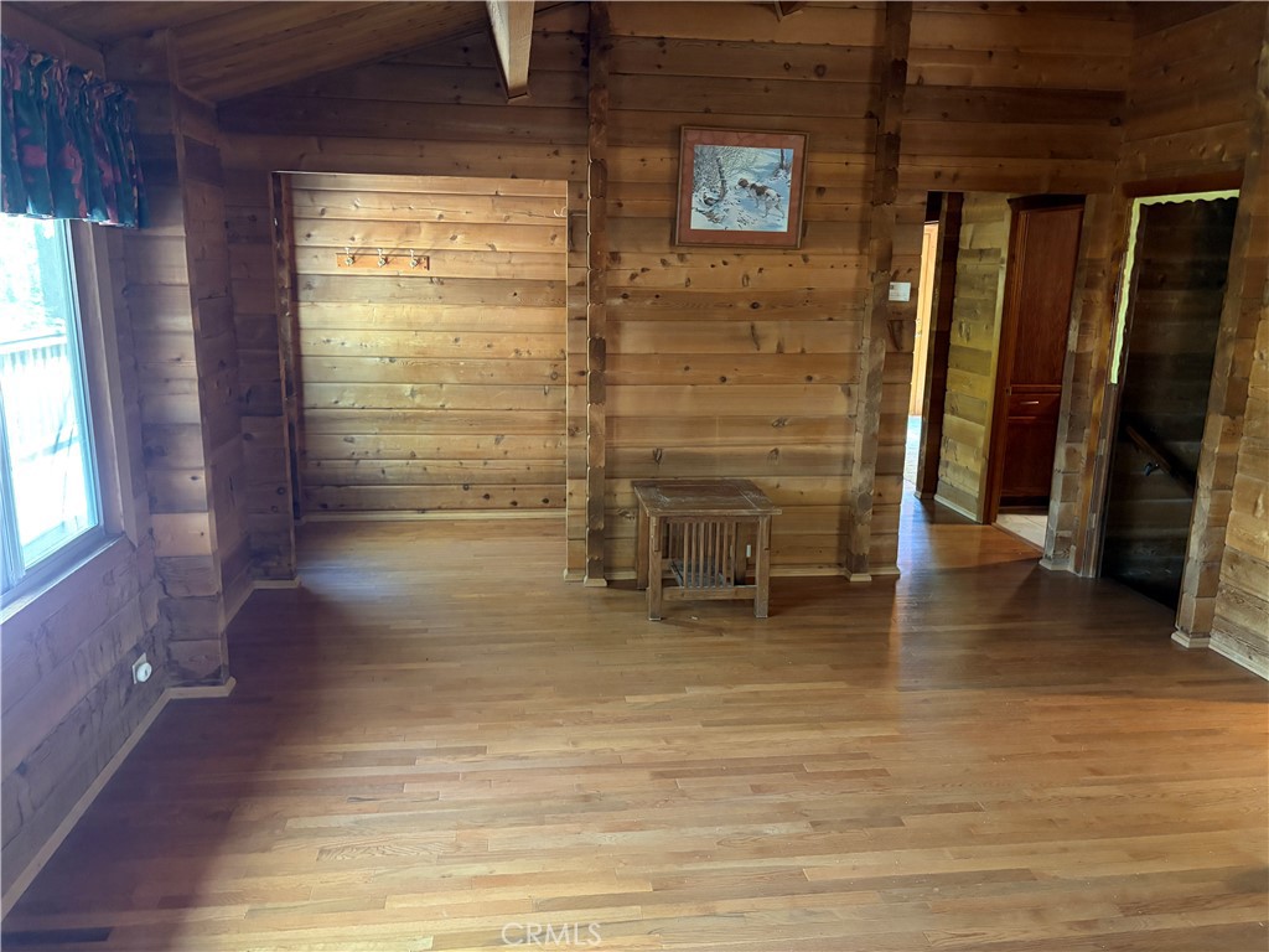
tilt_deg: -11.8
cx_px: 634
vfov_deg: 53.1
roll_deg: -0.8
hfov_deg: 67.3
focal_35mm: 26
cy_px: 476
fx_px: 953
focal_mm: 5.96
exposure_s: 1/30
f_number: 1.6
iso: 640
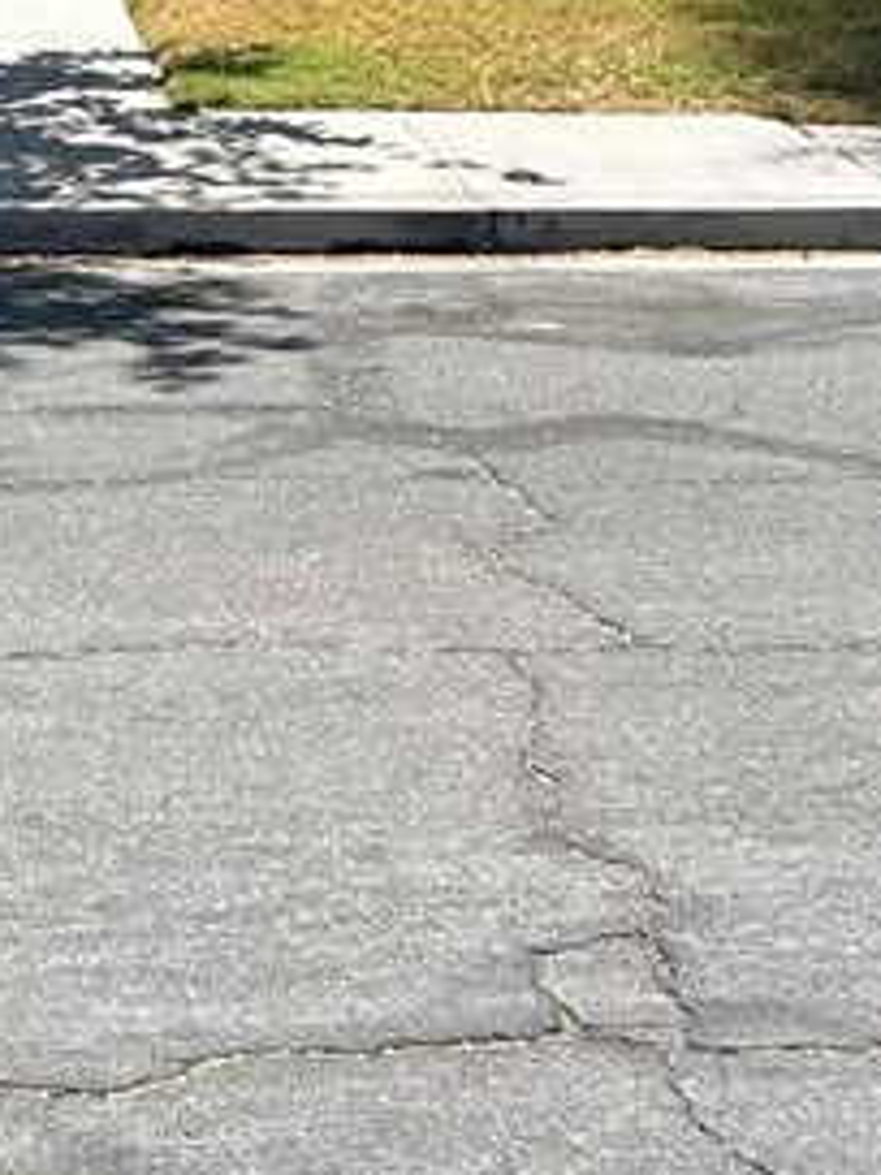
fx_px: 3326
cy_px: -39
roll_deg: -0.2
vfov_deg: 19.4
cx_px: 48
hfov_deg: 14.9
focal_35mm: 98
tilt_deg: -0.6
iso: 50
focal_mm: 5.7
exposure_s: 1/2841
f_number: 1.5
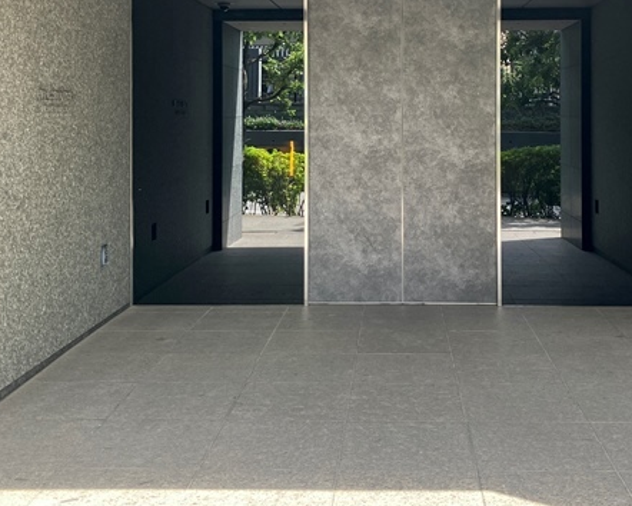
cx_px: 375
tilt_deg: +0.7
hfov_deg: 39.4
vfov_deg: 31.4
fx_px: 880
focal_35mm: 47
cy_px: 114
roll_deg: -0.6
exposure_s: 1/120
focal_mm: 3.99
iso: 80
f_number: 1.8
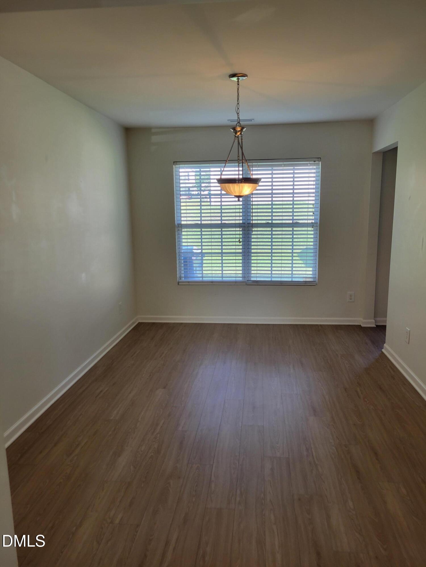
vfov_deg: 67.3
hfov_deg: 53.1
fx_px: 427
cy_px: 284
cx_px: 213
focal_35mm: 26
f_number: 1.8
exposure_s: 1/120
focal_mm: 5.4
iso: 80
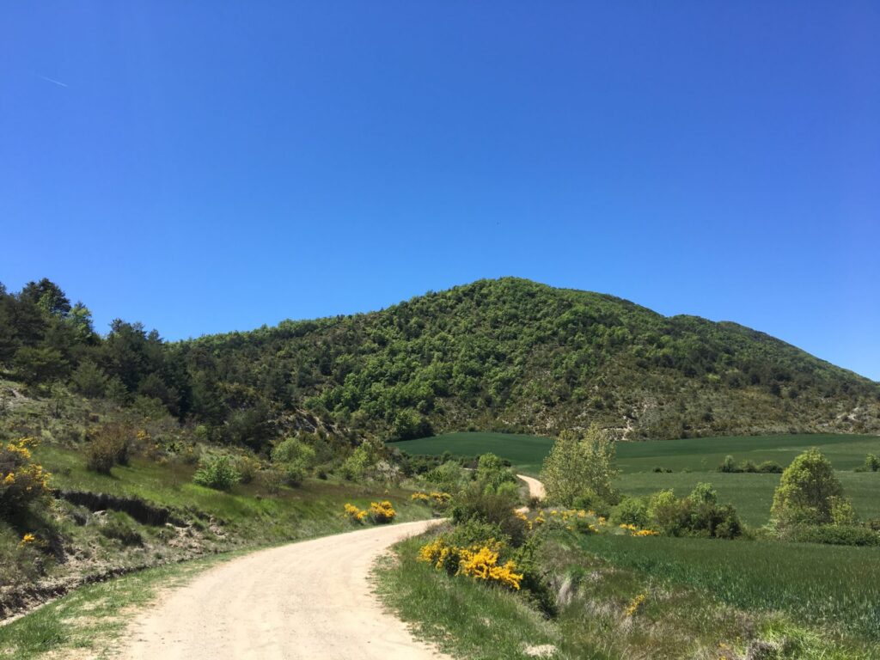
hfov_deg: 61.7
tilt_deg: +10.9
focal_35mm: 29
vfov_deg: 48.2
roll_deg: +1.1
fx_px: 737
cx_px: 440
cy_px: 330
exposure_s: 1/1304
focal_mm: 4.15
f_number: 2.2
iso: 25
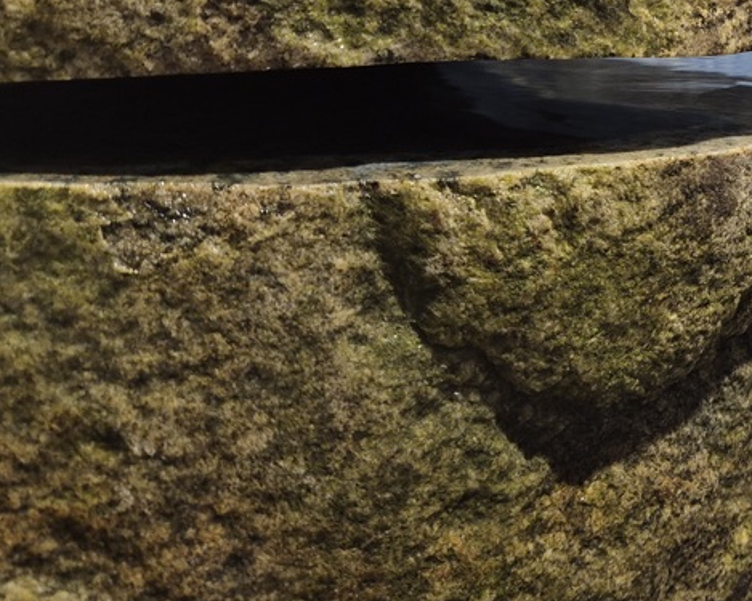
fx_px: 1090
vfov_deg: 29.1
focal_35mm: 49
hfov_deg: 33.9
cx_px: 794
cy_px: 16
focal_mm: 5.4
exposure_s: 1/100
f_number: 1.8
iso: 400
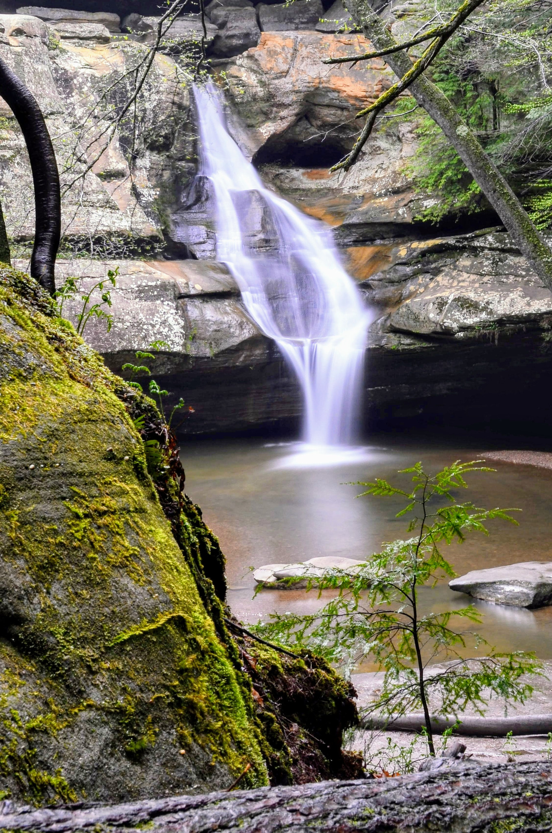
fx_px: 1109
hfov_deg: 27.9
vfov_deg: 41.2
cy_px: 416
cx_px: 276
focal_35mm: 48
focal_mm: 32
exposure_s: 30
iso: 100
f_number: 22
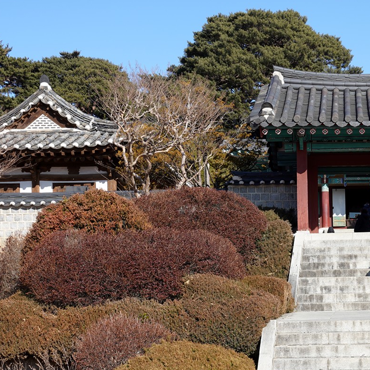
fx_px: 895
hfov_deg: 22.5
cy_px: 288
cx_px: 361
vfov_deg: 23.1
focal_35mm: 74
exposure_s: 1/100
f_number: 11
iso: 100
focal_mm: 34
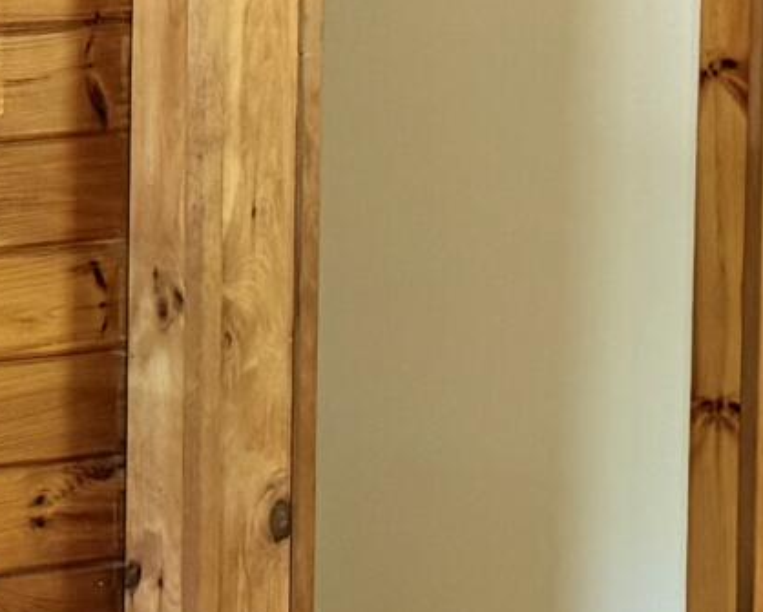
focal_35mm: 168
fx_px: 3796
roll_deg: +1.6
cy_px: 530
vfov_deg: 9.2
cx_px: -529
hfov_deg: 10.9
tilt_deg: -9.0
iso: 320
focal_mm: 6.76
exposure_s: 1/60
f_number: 1.78
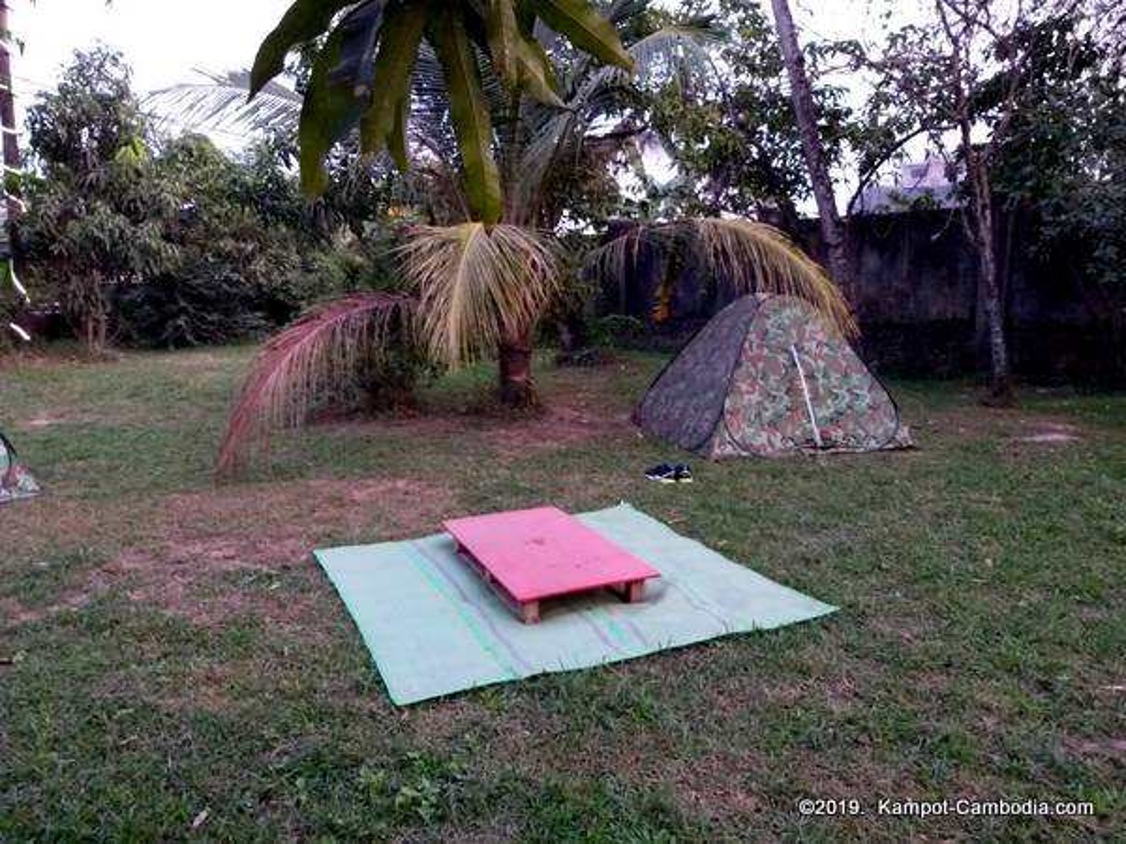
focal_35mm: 26
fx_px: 846
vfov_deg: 53.1
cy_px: 422
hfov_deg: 67.3
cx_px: 563
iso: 160
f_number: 1.7
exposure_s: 1/33
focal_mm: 3.93
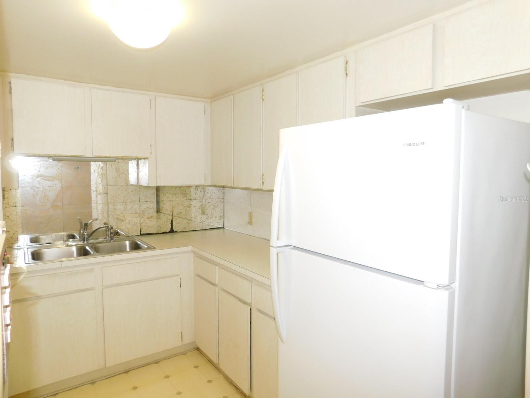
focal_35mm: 23
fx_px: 352
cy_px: 199
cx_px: 265
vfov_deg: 58.9
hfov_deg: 73.9
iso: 200
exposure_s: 1/30
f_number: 3
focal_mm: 4
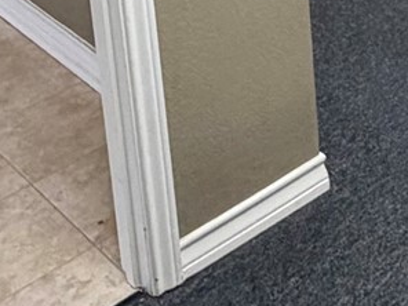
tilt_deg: -10.0
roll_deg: +3.4
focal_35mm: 97
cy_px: -374
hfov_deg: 18.5
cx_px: 562
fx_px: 1143
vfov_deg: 12.6
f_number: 2.2
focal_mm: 2.22
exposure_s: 1/60
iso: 250
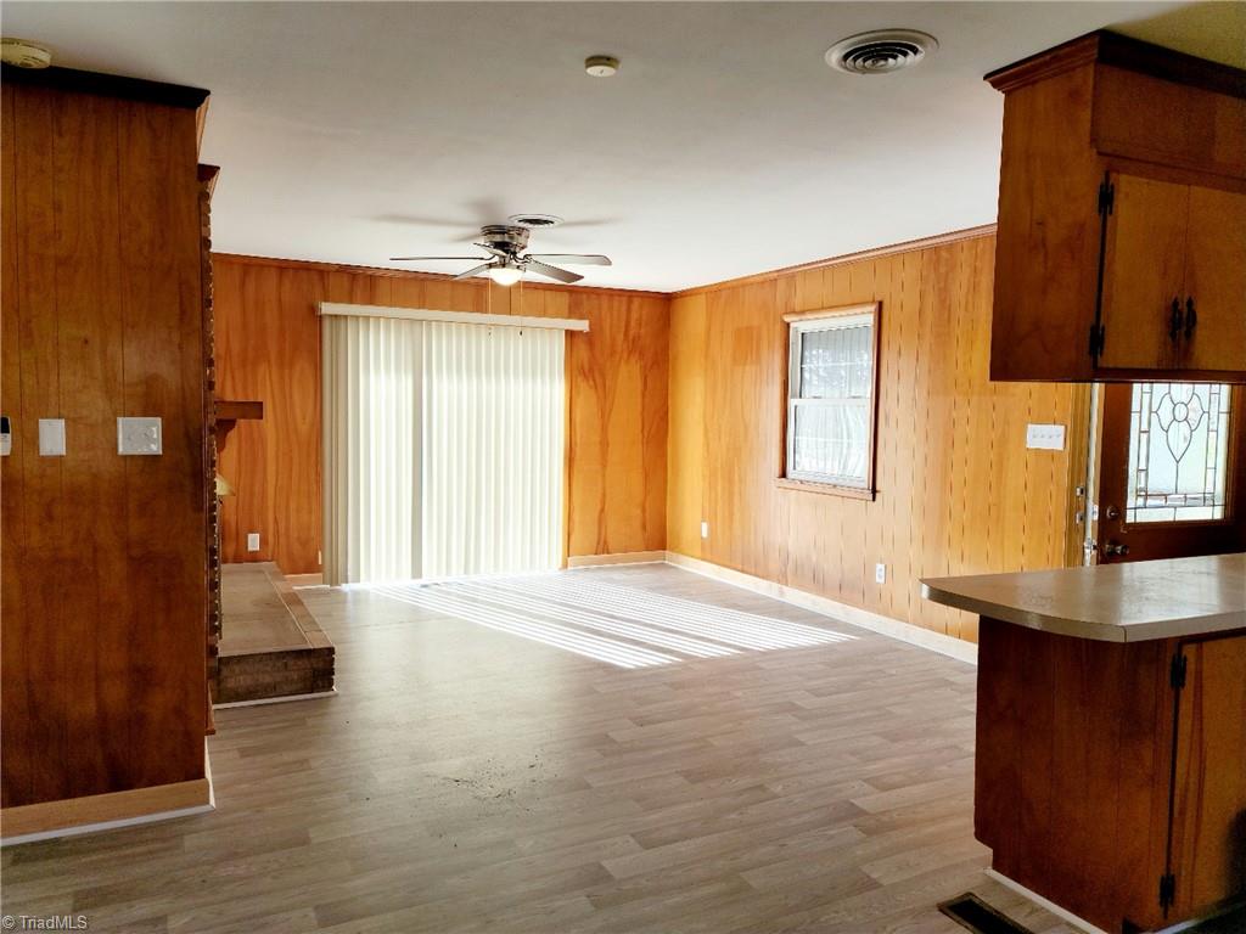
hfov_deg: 69.4
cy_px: 467
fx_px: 900
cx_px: 623
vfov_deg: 54.9
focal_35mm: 25
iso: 20
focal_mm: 7
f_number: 1.8
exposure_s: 1/59.5
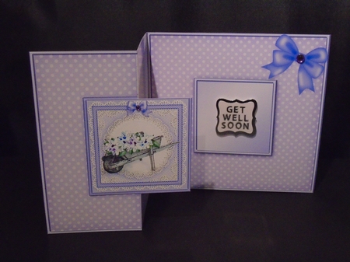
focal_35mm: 49
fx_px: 495
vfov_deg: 29.6
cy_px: 131
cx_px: 175
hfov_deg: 38.9
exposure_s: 1/60
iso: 800
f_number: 4.5
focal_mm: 8.7
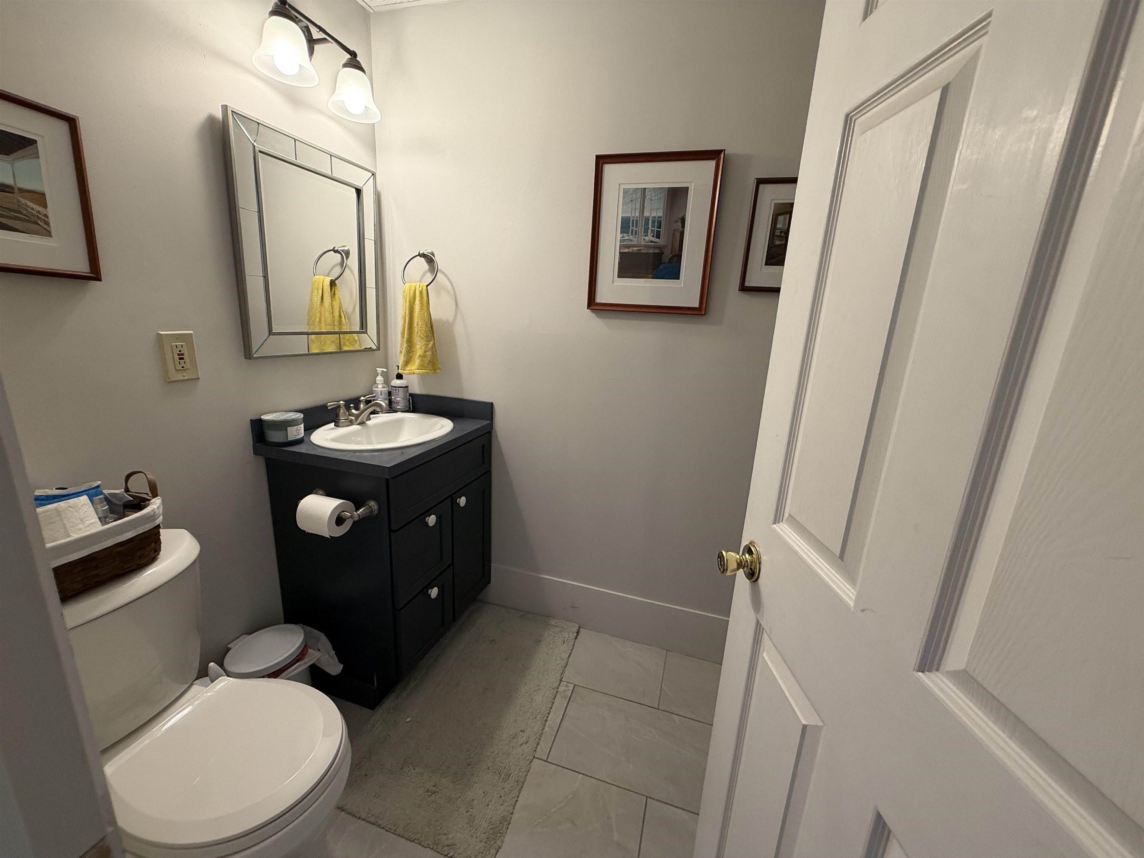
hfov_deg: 102.1
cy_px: 429
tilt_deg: -14.6
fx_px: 463
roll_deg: -2.6
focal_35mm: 14
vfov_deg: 85.7
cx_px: 572
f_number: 2.2
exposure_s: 1/120
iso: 160
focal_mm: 2.22
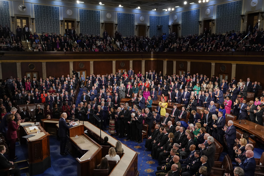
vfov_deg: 38.9
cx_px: 132
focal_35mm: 34
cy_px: 88
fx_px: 249
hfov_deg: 55.8
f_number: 4
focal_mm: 34
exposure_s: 1/400
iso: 4000
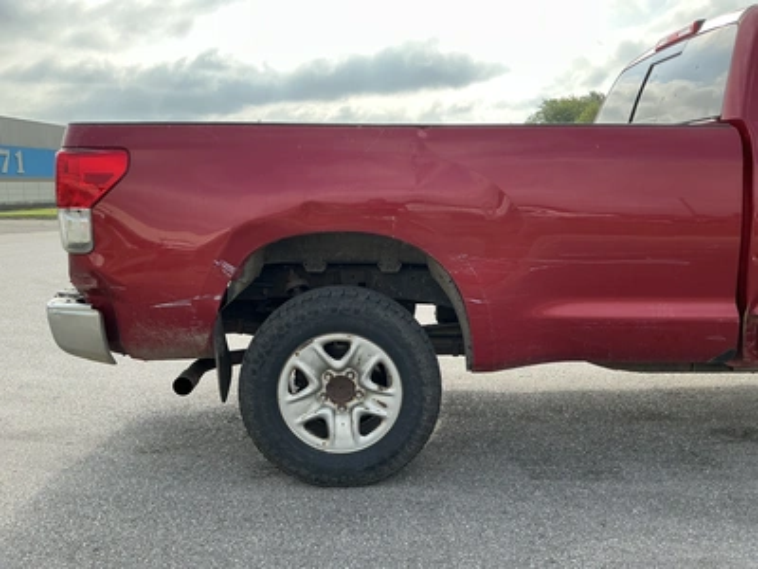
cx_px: 379
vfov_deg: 49.7
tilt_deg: -7.2
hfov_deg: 63.4
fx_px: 613
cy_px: 284
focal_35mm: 28
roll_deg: +0.9
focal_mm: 3
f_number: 1.8
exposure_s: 1/759
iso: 25
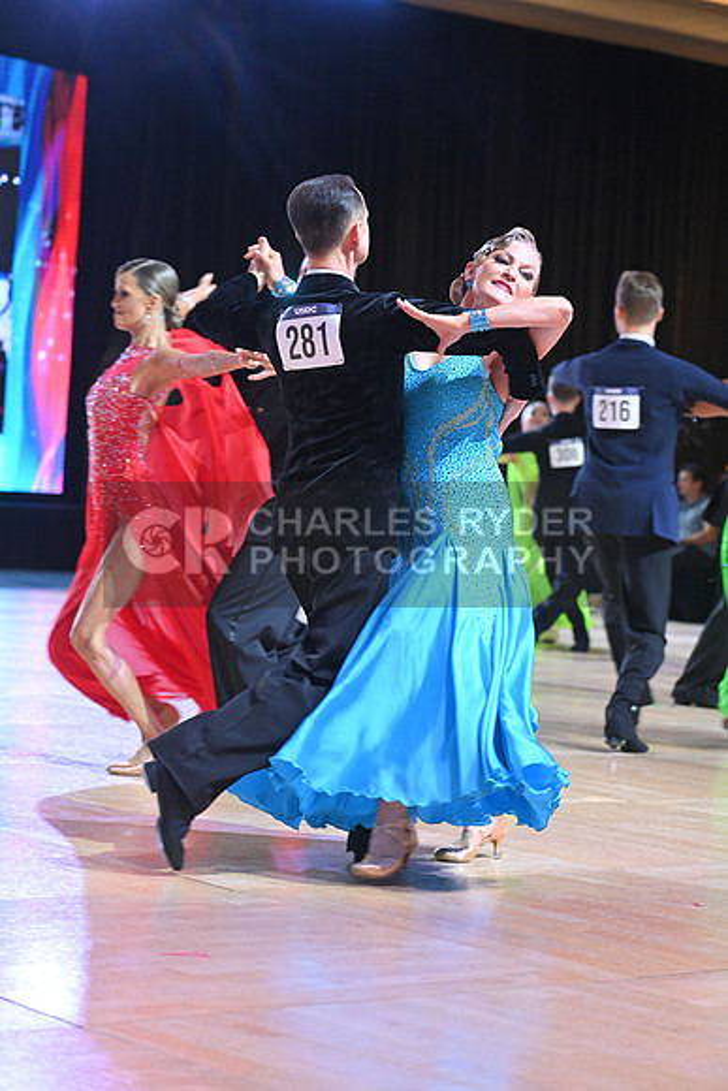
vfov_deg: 22.1
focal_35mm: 92
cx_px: 364
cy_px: 546
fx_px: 2789
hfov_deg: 14.9
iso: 2000
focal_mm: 92
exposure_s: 1/250
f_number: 4
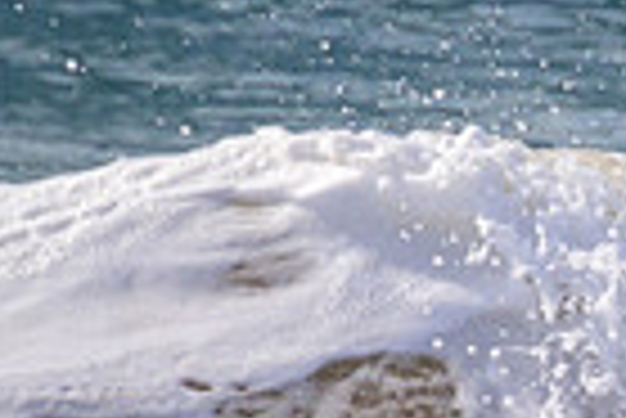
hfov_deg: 0.6
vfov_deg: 0.4
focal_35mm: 3339
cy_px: 573
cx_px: 1018
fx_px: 58121
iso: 560
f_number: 11
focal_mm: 800
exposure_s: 1/2000
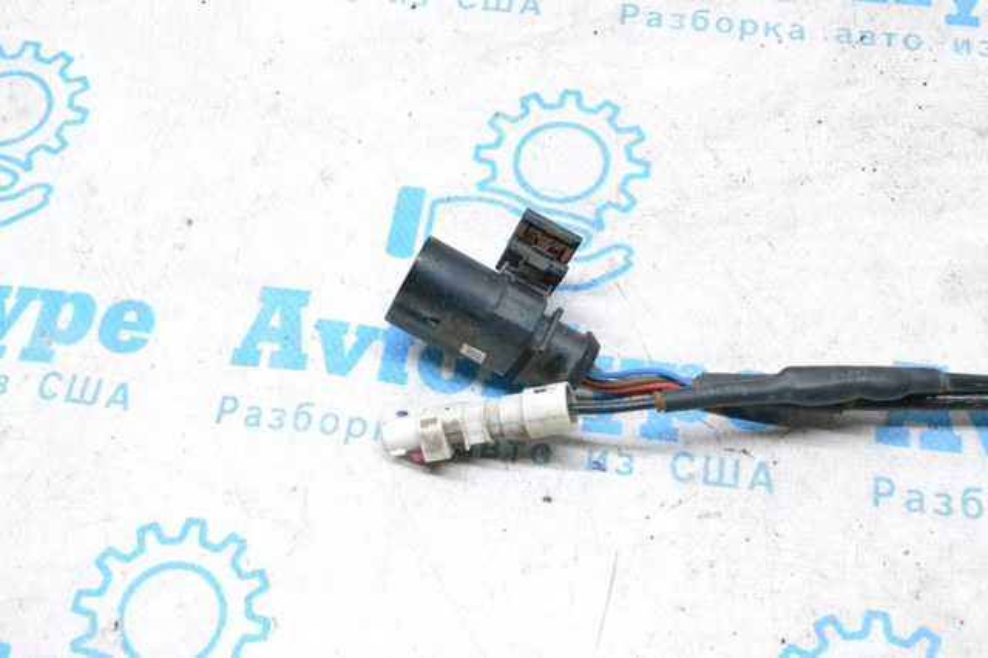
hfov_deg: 43.6
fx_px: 1234
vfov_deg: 29.8
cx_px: 494
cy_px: 329
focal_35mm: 45
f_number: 9
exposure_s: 1/160
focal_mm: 30
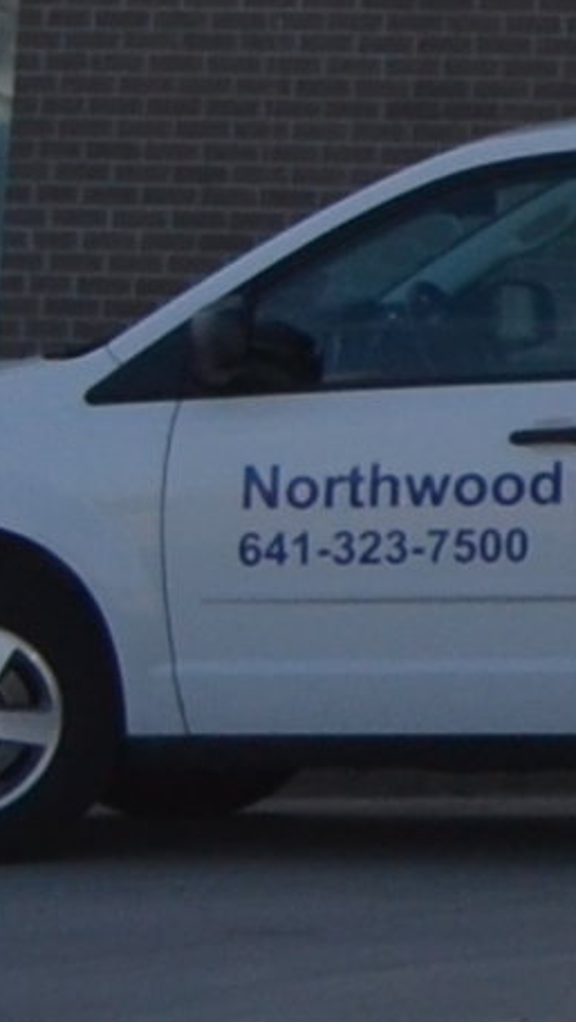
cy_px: -1780
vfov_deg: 5.4
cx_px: 4864
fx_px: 10330
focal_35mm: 381
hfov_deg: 2.7
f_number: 11
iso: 100
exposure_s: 1/200
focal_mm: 24
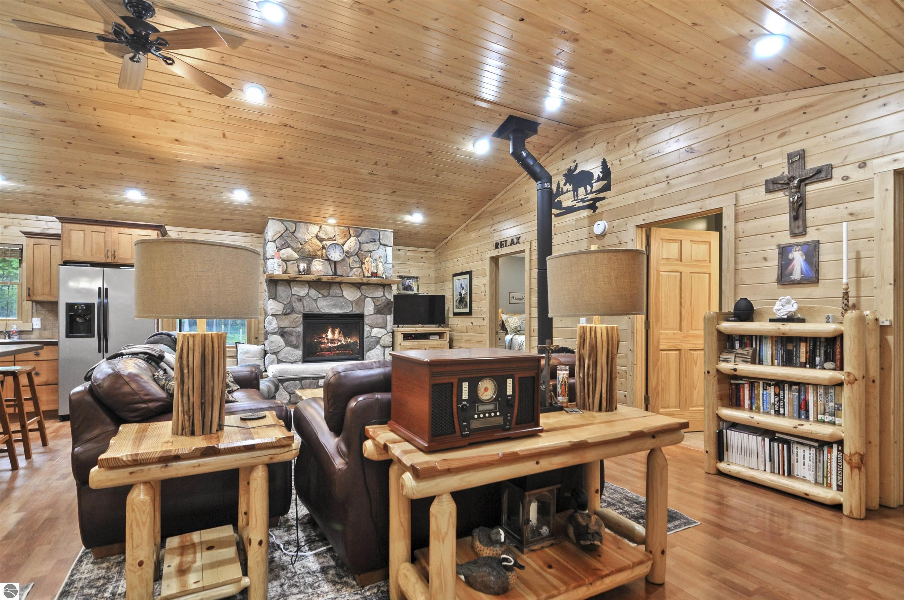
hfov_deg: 95.1
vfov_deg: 71.9
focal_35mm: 16
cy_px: 300
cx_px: 452
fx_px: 414
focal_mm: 11
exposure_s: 1/10
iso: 400
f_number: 5
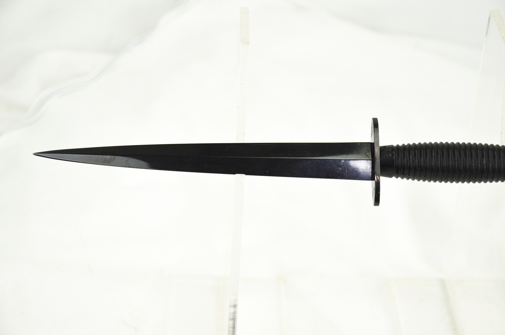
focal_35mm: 87
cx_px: 252
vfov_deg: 15.6
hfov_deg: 23.4
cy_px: 168
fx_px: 1218
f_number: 5.3
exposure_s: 1/500
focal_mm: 58
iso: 400
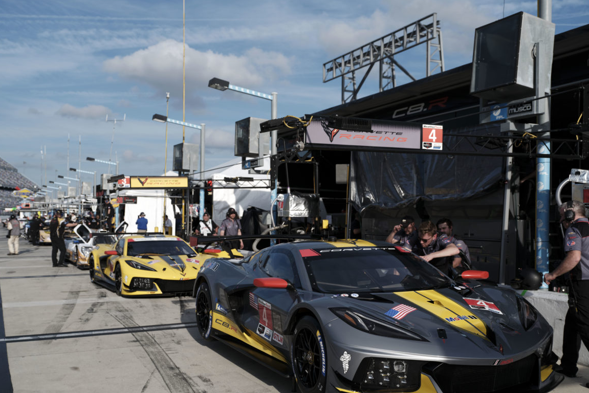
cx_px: 297
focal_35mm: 37
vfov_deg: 35.9
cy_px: 221
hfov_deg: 51.9
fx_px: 605
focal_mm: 44
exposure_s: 1/640
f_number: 5.6
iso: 100
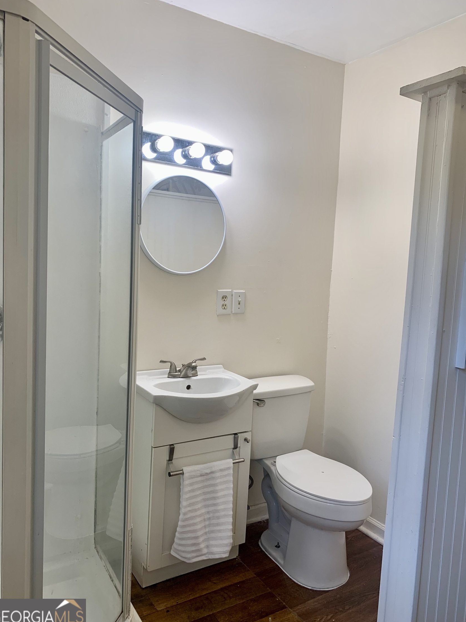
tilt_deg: -4.2
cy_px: 308
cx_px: 231
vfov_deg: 65.3
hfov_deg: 51.3
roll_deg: -2.0
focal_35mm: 27
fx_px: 485
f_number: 1.8
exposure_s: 1/120
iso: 50
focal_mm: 4.25
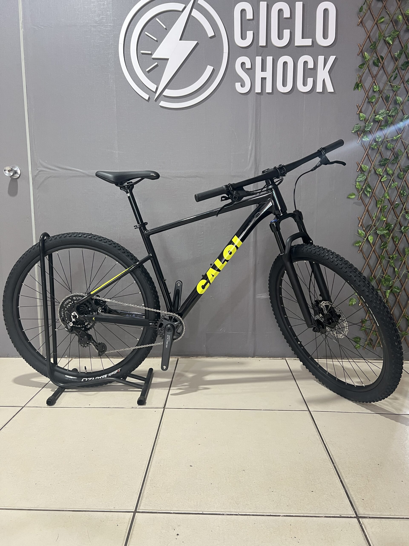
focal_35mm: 26
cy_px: 273
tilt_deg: -7.4
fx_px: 410
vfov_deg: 67.3
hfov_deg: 53.1
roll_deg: +0.2
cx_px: 204
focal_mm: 5.7
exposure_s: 1/60
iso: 160
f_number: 1.5
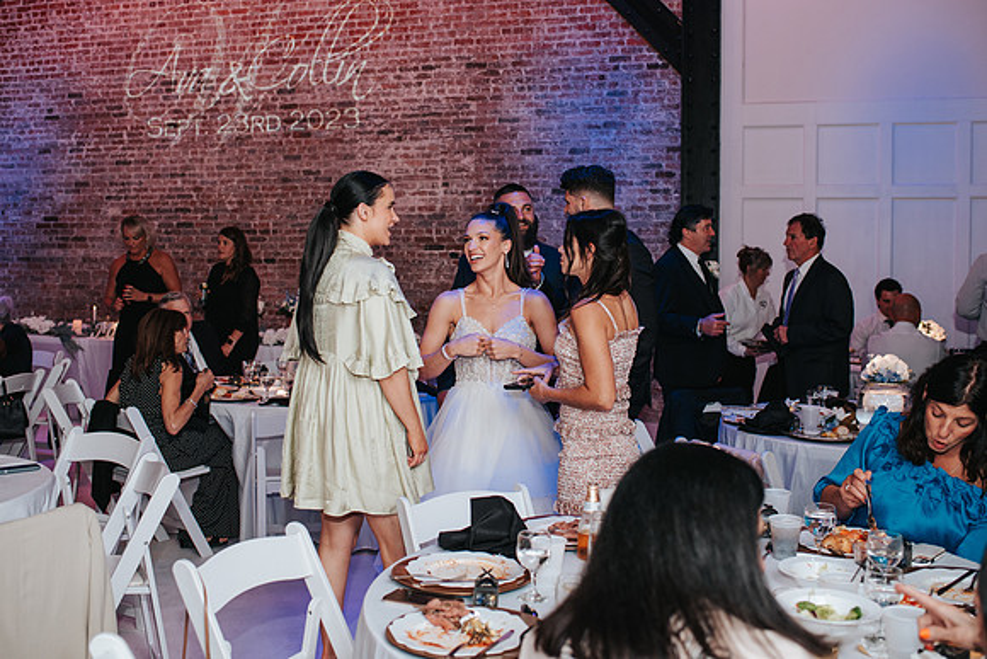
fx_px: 1118
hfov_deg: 47.6
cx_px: 510
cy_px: 277
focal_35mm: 41
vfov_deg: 32.8
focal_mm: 35
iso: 1000
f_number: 2.8
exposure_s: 1/200
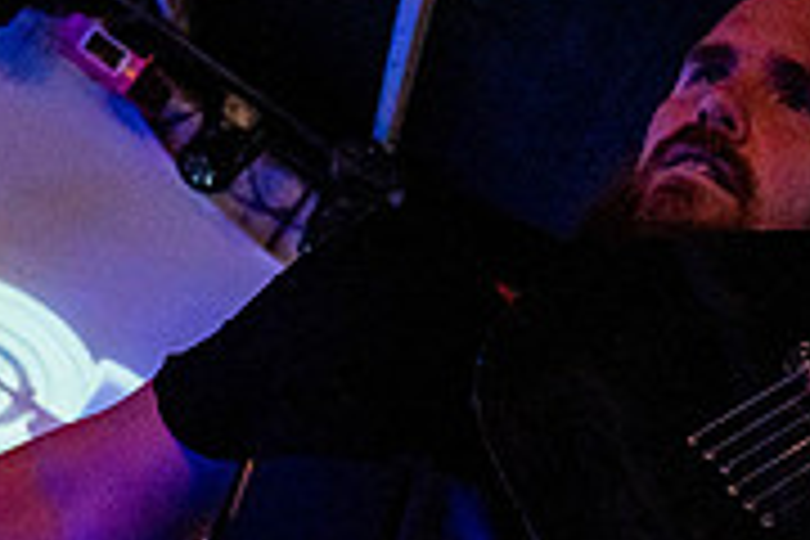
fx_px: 1012
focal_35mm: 45
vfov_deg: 27.9
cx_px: 738
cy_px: 551
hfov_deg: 40.2
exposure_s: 1/160
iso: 3200
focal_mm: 14
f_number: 2.8
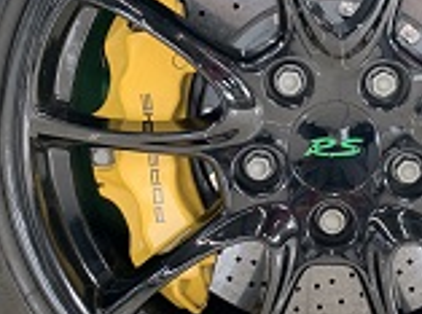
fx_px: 827
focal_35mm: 68
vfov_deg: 21.5
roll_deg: +0.5
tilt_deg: -13.1
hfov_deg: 28.1
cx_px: 333
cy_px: 114
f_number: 1.8
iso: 200
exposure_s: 1/60
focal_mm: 4.25
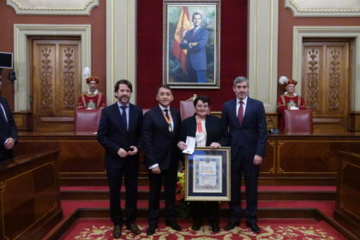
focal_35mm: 31
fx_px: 310
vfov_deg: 42.3
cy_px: 120
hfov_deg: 60.3
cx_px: 180
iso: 6400
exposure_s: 1/80
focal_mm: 11.51
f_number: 2.8
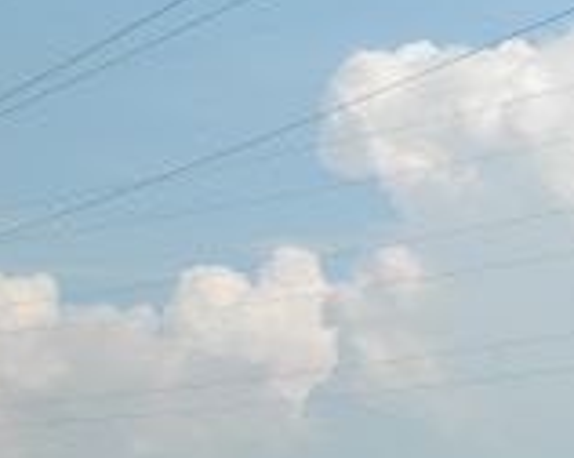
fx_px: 3360
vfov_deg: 7.8
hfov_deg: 9.4
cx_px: 948
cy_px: 302
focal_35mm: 198
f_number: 3.5
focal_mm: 10.7
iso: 100
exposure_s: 1/870
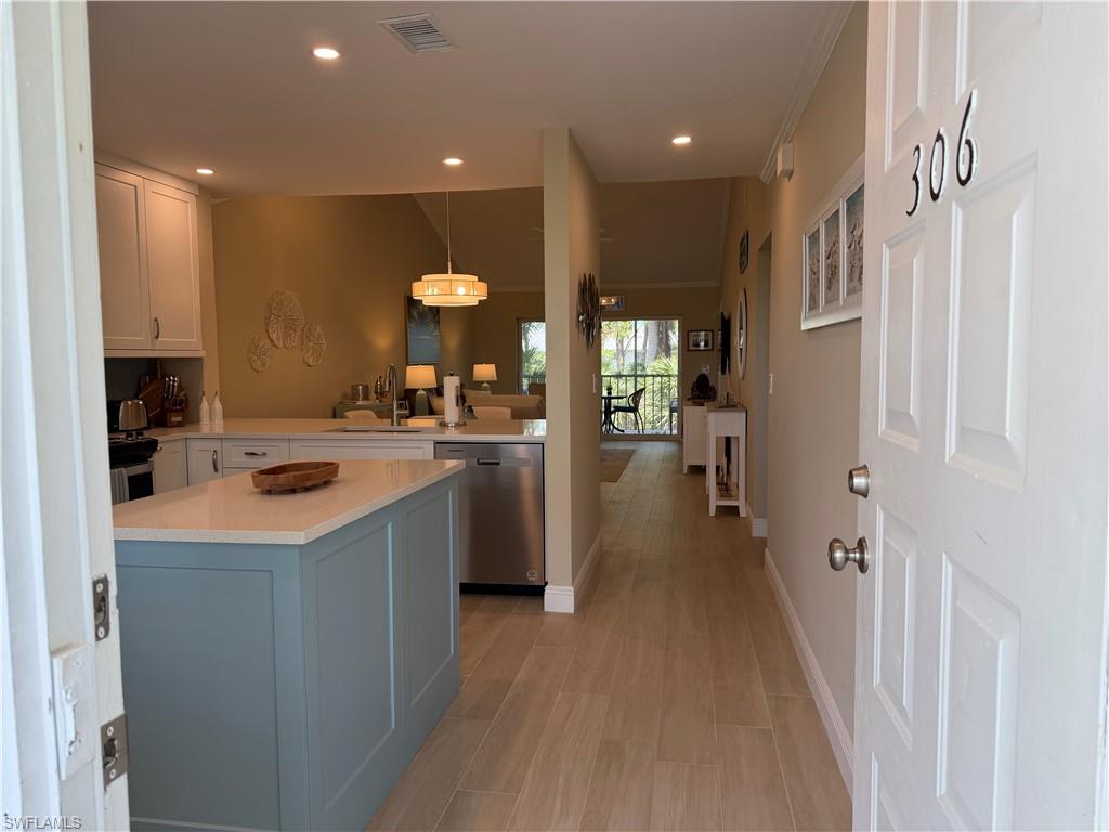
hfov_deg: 71.6
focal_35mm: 24
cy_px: 416
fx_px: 769
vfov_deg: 56.8
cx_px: 554
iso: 80
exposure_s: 1/174
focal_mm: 6.76
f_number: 1.78
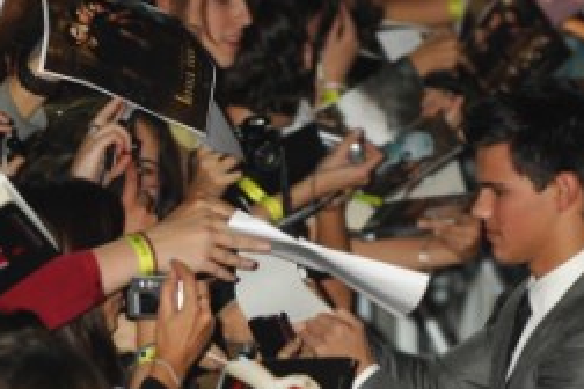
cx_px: 273
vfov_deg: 2.6
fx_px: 8694
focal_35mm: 536
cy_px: 306
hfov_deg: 3.8
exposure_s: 1/200
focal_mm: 200
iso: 640
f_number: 3.5
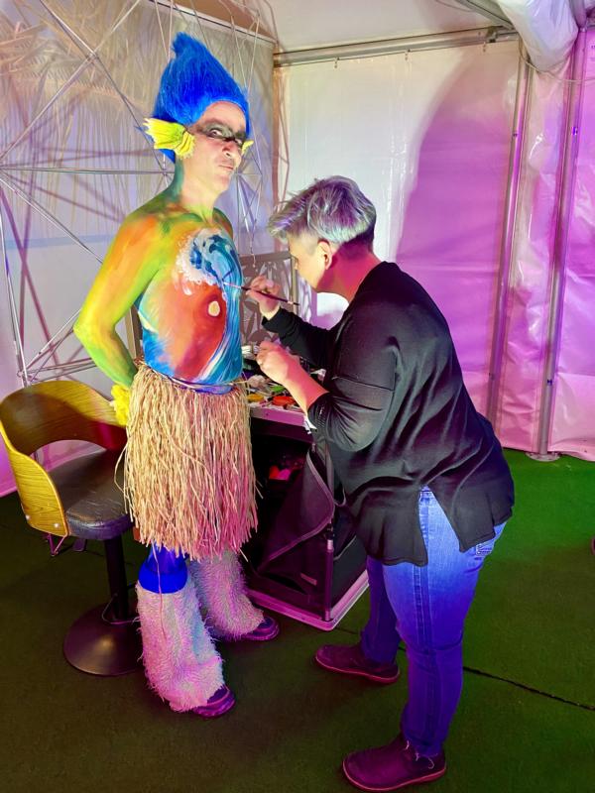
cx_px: 298
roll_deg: +0.1
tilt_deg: -18.5
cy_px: 396
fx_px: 596
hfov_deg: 53.1
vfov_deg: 67.3
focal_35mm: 26
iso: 250
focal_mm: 4.25
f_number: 1.8
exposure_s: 1/50
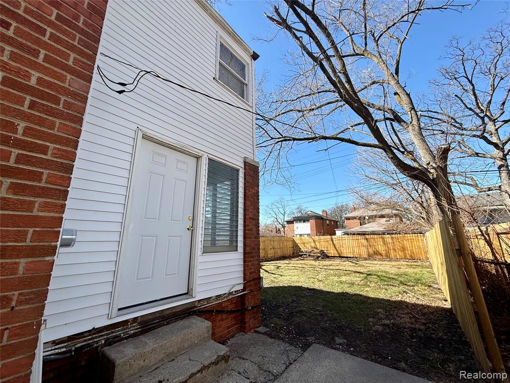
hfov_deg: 102.1
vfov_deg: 85.7
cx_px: 255
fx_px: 206
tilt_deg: +14.1
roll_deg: -0.1
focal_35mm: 14
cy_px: 192
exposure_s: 1/1235
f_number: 2.2
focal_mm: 2.22
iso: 50
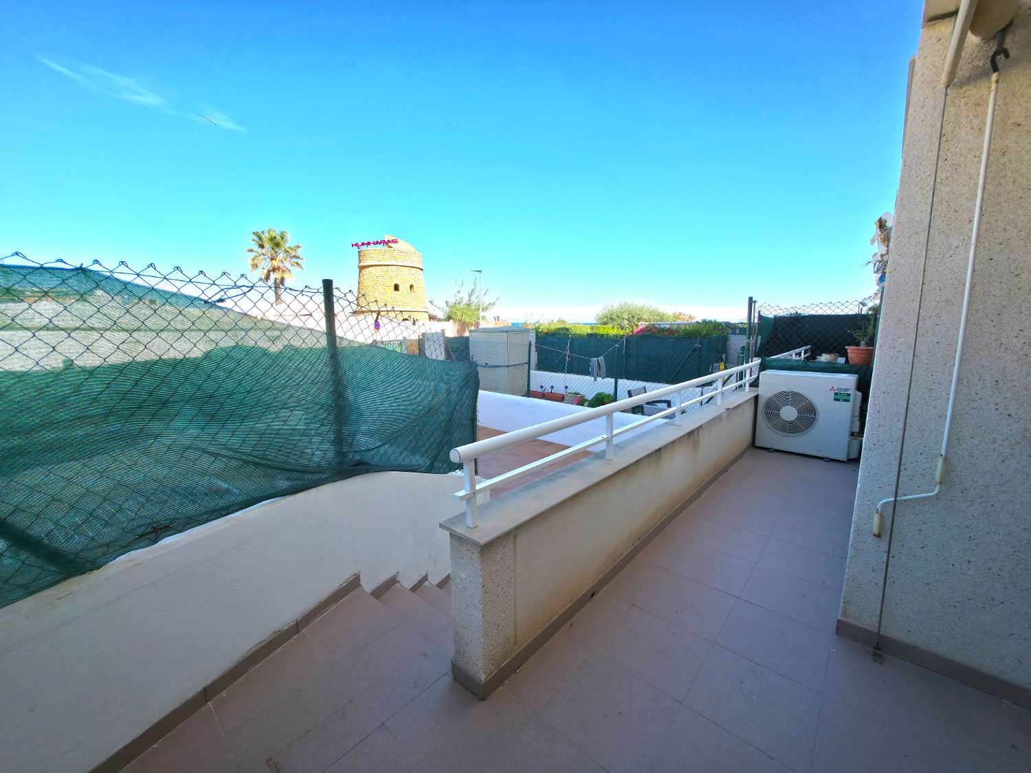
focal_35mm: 13
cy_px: 386
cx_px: 516
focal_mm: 2.2
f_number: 1.9
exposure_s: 1/2500
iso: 20
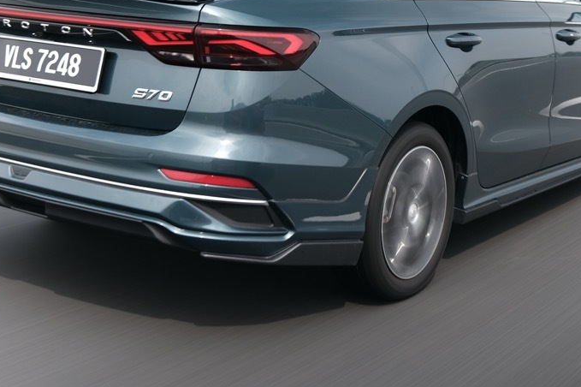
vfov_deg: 20.3
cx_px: 329
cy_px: 68
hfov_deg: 30.5
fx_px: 1065
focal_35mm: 66
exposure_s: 1/15
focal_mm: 23
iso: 80
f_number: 2.5
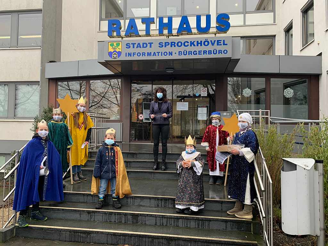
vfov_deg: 53.1
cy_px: 123
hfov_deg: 67.3
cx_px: 164
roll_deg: +0.2
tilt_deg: +3.9
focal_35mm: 26
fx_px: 246
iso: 100
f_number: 1.8
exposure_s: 1/79
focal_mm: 4.25
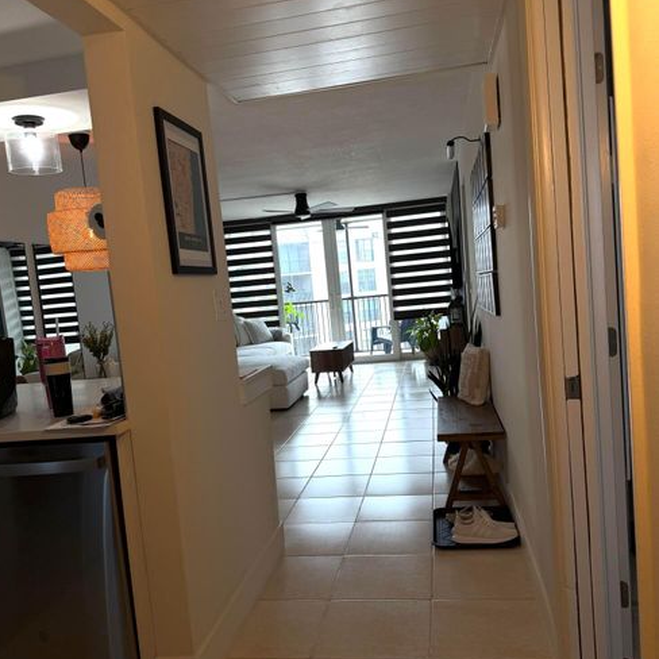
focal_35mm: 29
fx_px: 625
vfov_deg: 55.6
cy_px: 350
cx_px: 323
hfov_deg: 55.6
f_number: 1.78
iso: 100
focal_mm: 6.76
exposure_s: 1/134
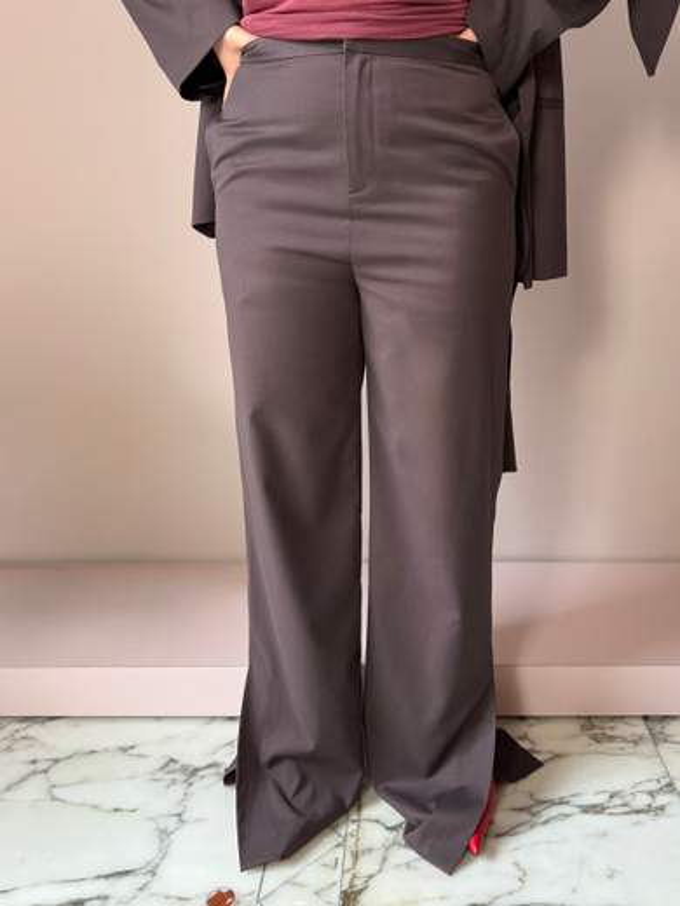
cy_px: 453
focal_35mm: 24
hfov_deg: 56.8
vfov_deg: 71.6
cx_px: 340
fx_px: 629
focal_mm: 6.76
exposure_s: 1/50
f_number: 1.78
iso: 320
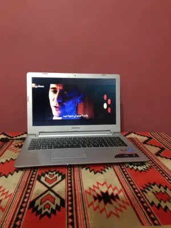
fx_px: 191
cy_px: 114
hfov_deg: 48.2
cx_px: 86
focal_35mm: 29
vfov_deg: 61.7
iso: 400
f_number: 2.2
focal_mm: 4.15
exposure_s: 1/17
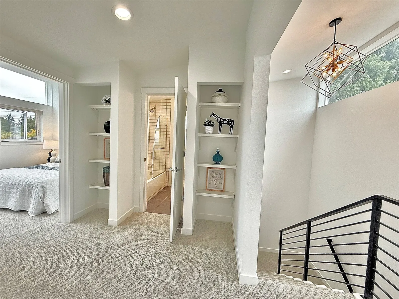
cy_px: 150
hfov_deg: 102.1
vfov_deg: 85.7
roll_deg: -2.4
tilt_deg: -3.0
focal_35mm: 14
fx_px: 161
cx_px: 200
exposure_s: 1/120
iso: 64
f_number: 2.2
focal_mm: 2.22
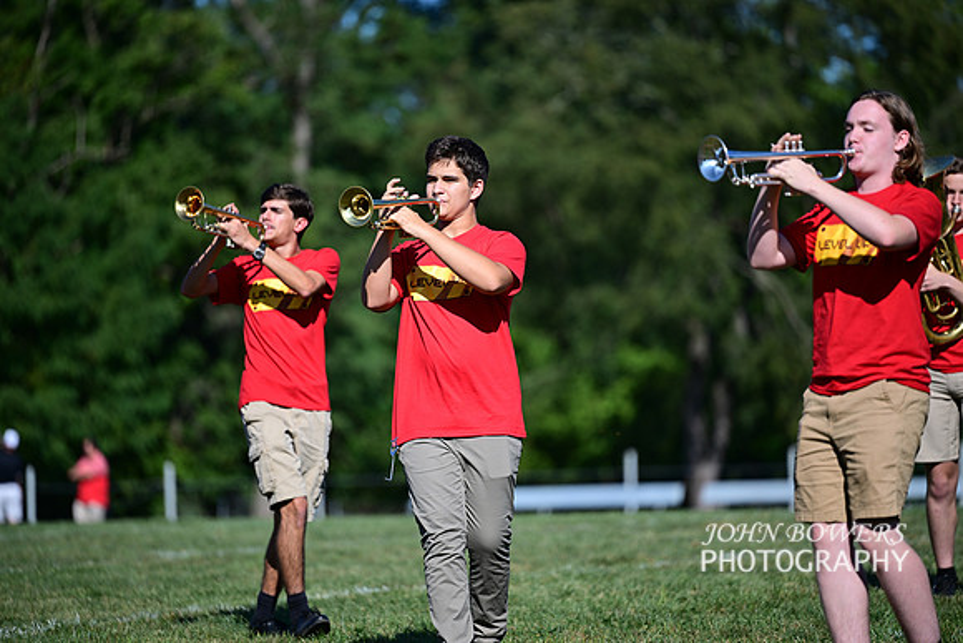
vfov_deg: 6.9
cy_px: 322
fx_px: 5351
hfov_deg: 10.3
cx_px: 482
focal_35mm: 200
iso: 100
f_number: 2.8
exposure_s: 1/1600
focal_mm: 200
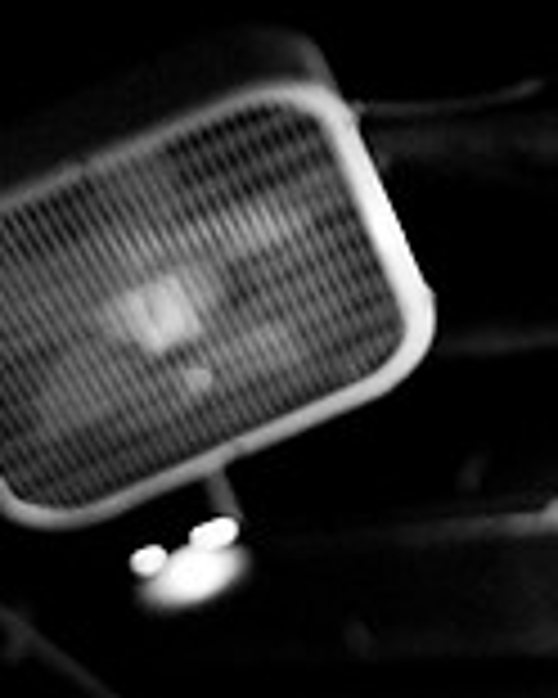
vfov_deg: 12.2
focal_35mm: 158
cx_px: 675
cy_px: 552
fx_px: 3262
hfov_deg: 9.6
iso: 1000
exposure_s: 1/50
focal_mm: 30
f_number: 1.6
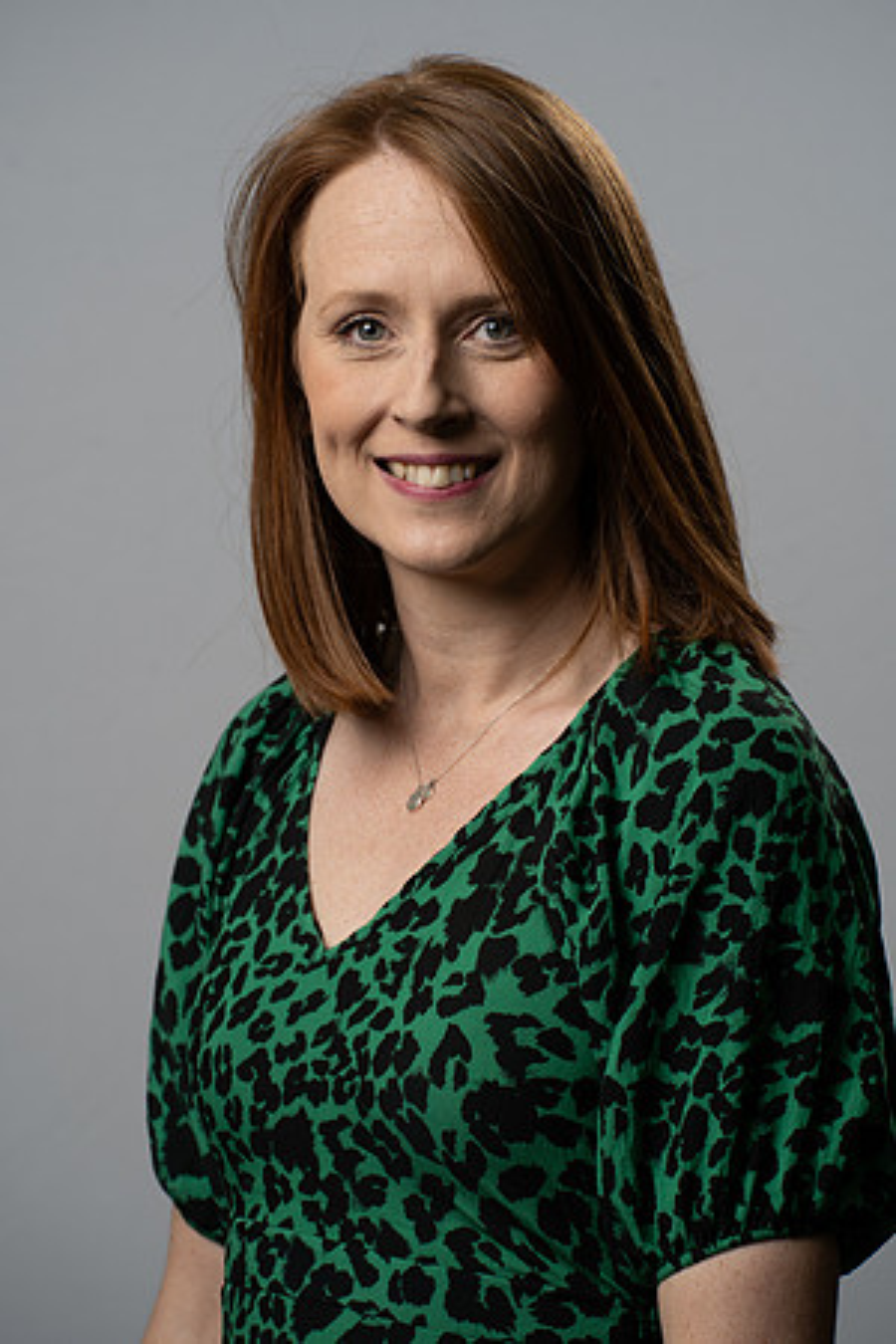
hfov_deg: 7.6
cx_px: 448
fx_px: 6719
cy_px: 672
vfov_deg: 11.4
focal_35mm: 180
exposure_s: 1/160
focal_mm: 180
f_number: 7.1
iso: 160
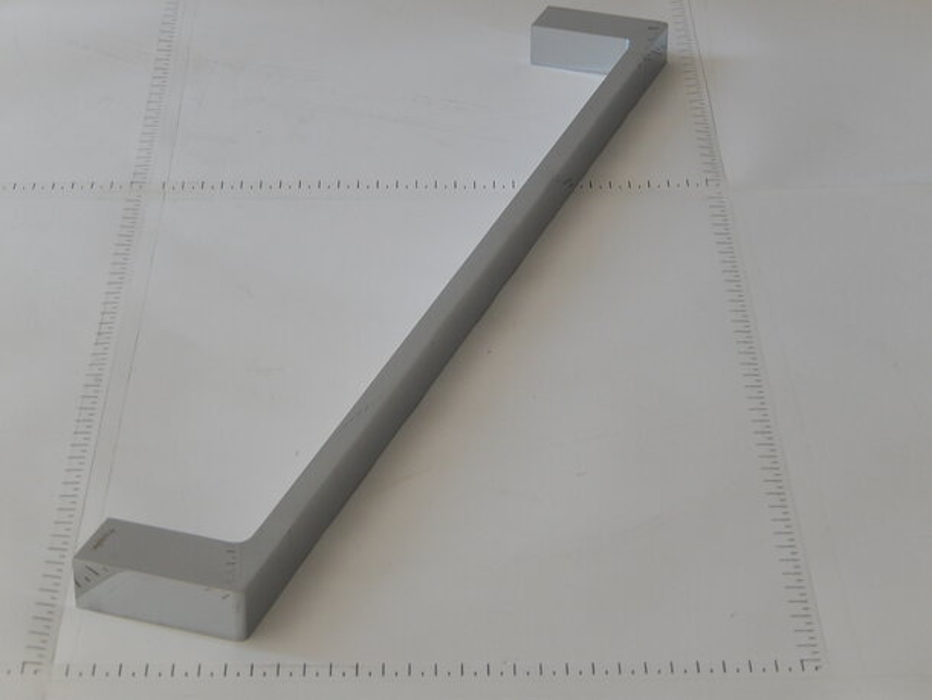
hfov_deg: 18.7
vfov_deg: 14.1
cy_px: 350
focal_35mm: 105
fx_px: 2828
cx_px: 466
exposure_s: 1/1.3
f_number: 5.3
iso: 200
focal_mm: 18.9
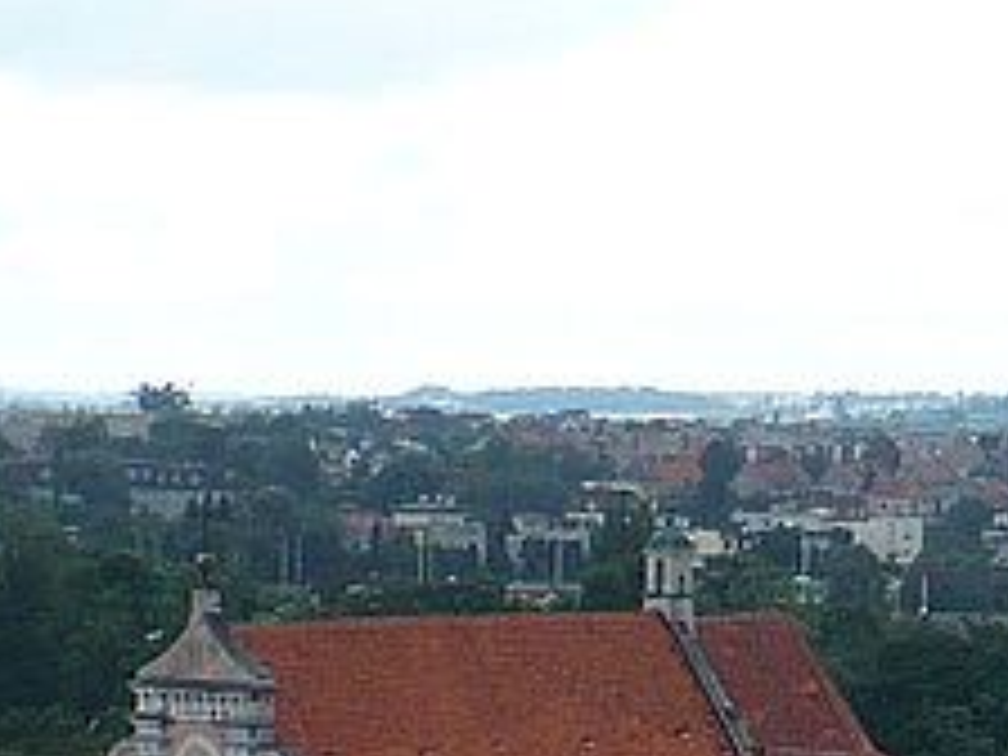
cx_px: 922
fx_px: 4572
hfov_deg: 12.5
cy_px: 698
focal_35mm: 157
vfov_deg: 9.4
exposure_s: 1/640
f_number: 2.8
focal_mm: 6.1
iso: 100
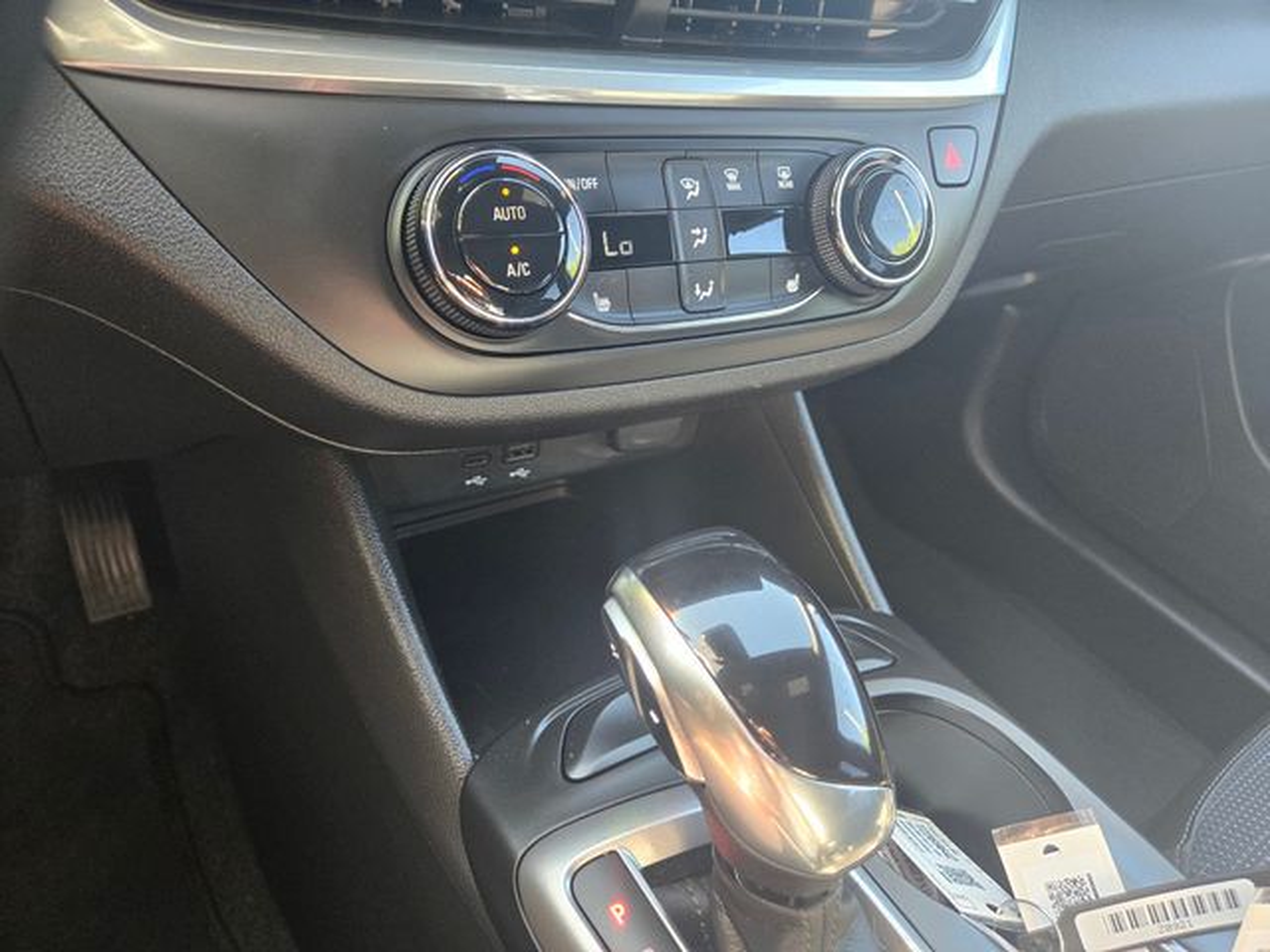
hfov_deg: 73.9
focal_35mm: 23
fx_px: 844
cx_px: 635
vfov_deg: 58.9
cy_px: 476
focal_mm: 5.4
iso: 250
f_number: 1.8
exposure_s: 1/120
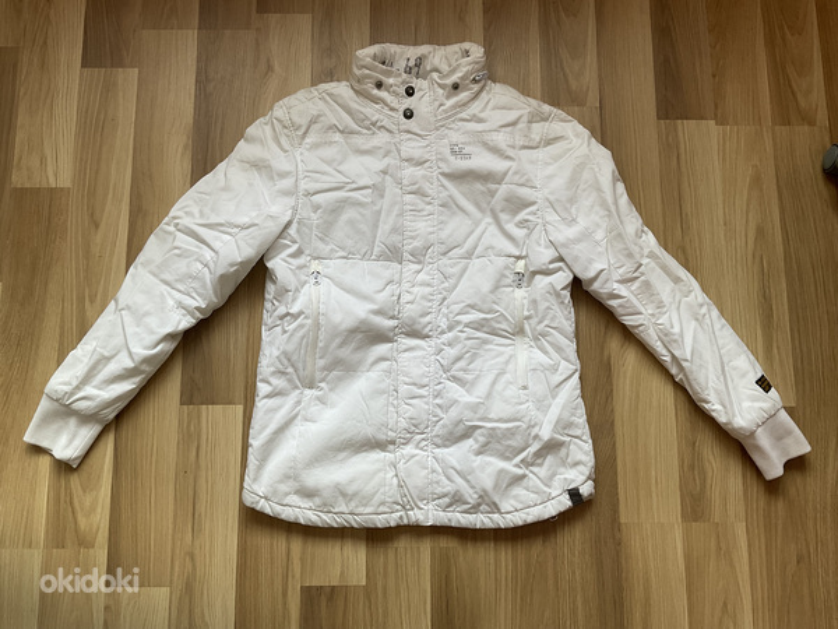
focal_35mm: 29
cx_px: 419
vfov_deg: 48.2
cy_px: 314
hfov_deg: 61.7
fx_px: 702
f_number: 1.8
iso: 50
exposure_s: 1/122
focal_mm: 3
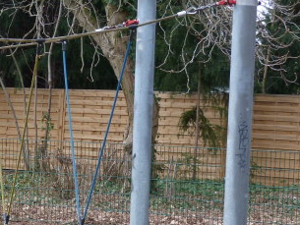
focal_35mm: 131
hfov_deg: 14.6
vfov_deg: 11.3
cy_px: 174
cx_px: -41
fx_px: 1136
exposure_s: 1/125
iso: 80
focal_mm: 9
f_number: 3.6
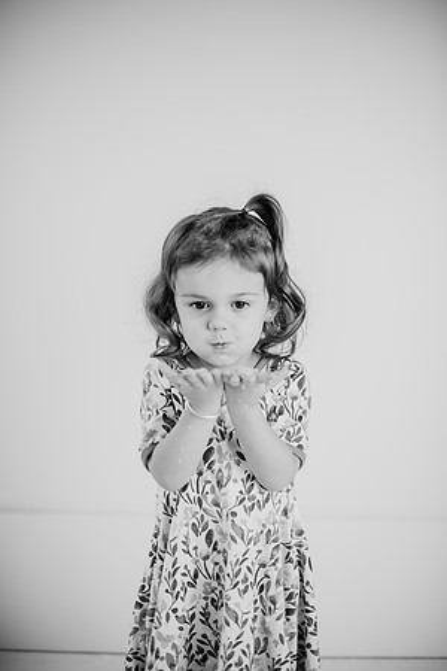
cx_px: 224
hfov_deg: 27.0
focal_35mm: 50
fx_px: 931
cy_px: 336
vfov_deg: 39.6
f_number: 1.8
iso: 100
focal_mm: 50
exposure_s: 1/160
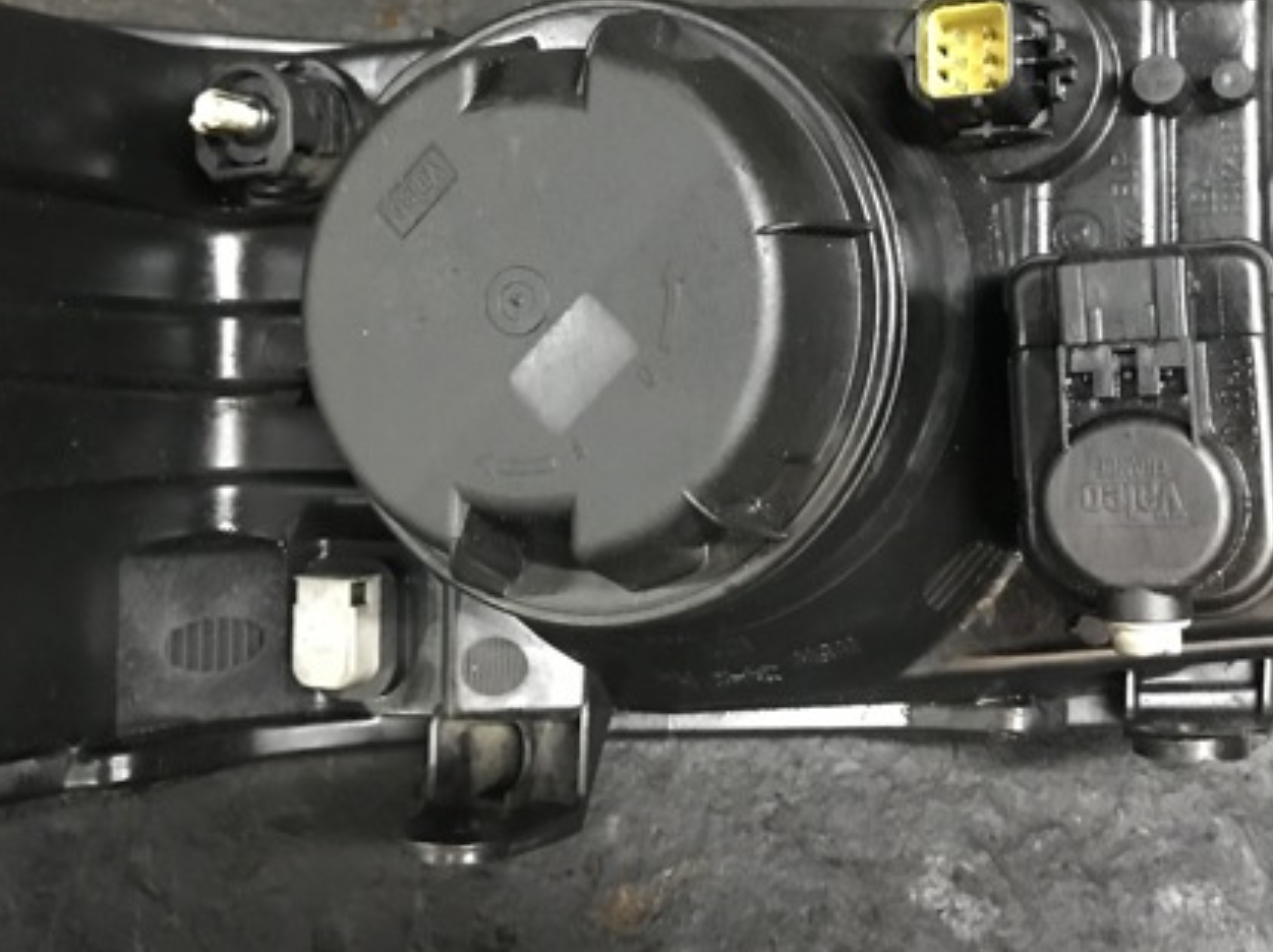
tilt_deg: -64.6
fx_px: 1580
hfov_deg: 43.8
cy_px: 319
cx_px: 543
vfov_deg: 33.3
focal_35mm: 43
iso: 100
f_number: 1.8
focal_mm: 3.99
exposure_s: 1/4
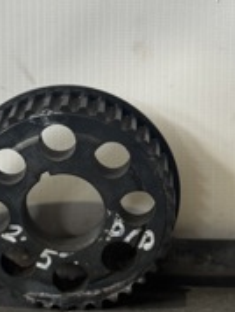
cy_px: 181
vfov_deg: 15.3
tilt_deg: -14.1
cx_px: 64
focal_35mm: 129
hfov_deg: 11.5
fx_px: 1165
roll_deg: +0.0
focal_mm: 6.76
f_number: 1.78
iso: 80
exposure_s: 1/100
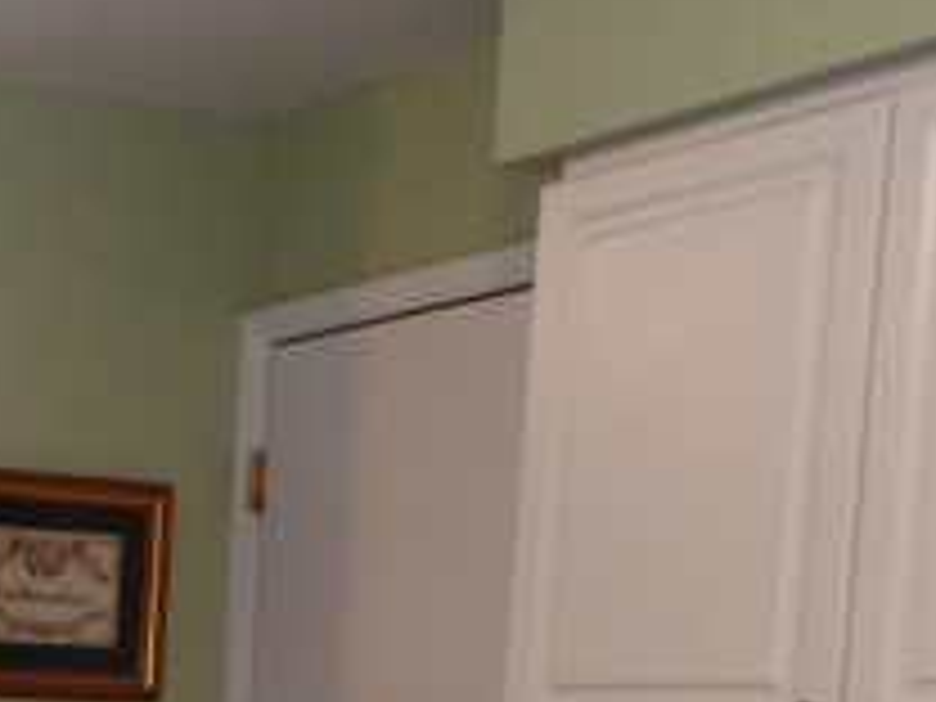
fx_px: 2163
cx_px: -252
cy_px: 972
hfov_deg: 22.1
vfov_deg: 17.1
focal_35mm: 80
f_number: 3.2
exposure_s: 1/25
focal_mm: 4.6
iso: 200
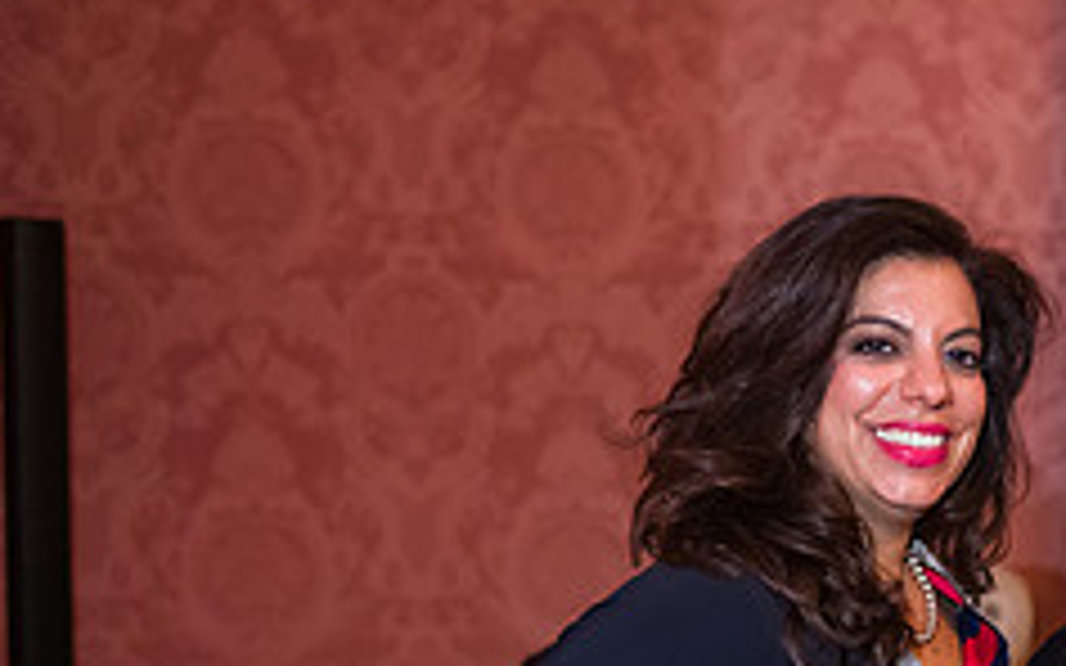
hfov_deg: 20.8
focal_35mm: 95
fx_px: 2759
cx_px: 1187
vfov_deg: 13.5
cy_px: 695
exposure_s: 1/100
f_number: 3.2
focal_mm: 38
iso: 3200
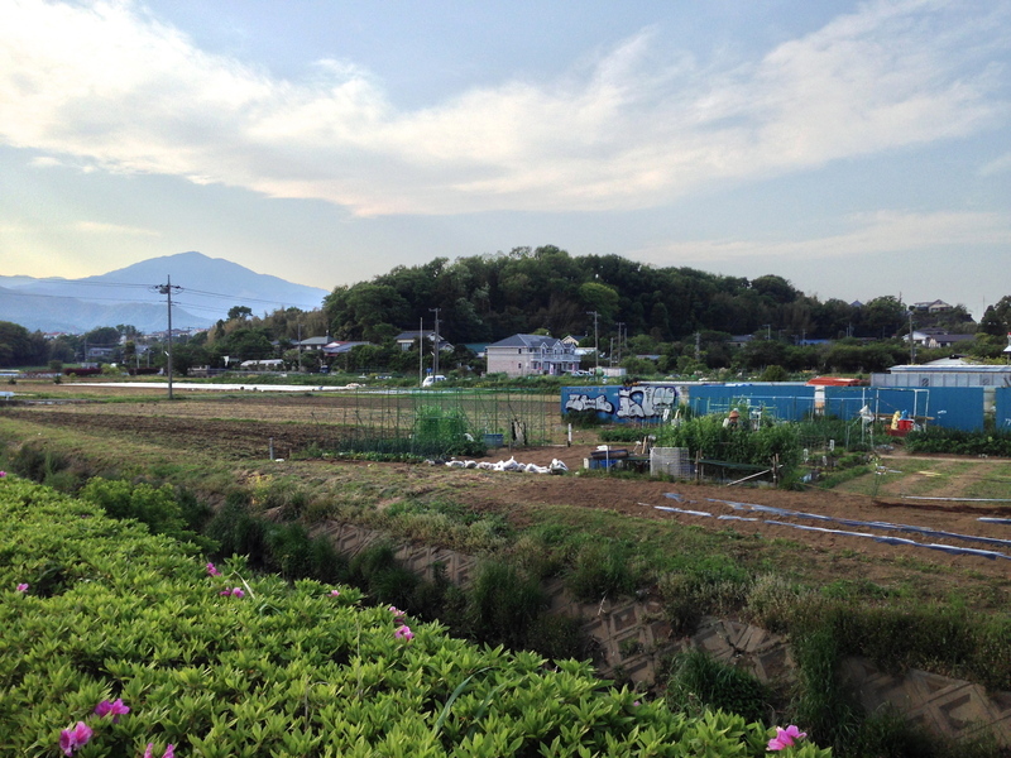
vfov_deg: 42.9
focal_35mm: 33
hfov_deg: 55.4
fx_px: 964
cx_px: 506
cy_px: 379
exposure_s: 1/775
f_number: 2.4
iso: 50
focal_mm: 4.13
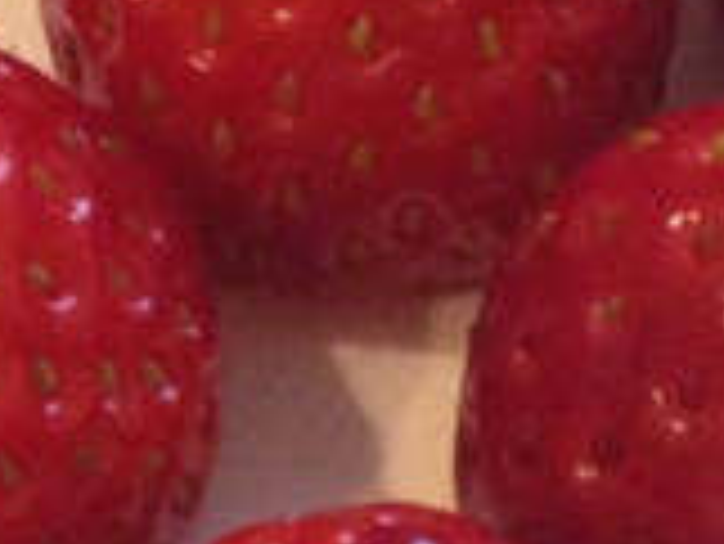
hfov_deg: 9.3
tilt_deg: -55.0
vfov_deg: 7.1
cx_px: -139
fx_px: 4395
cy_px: 261
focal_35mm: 210
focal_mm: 4.12
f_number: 2.4
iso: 250
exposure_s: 1/20
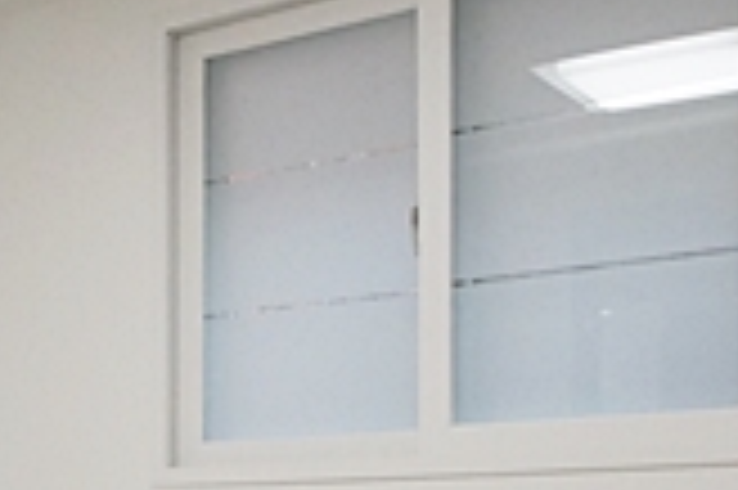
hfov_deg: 26.4
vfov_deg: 17.9
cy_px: 557
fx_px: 1495
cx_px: 22
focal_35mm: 73
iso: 1600
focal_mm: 10
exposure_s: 1/50
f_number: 9
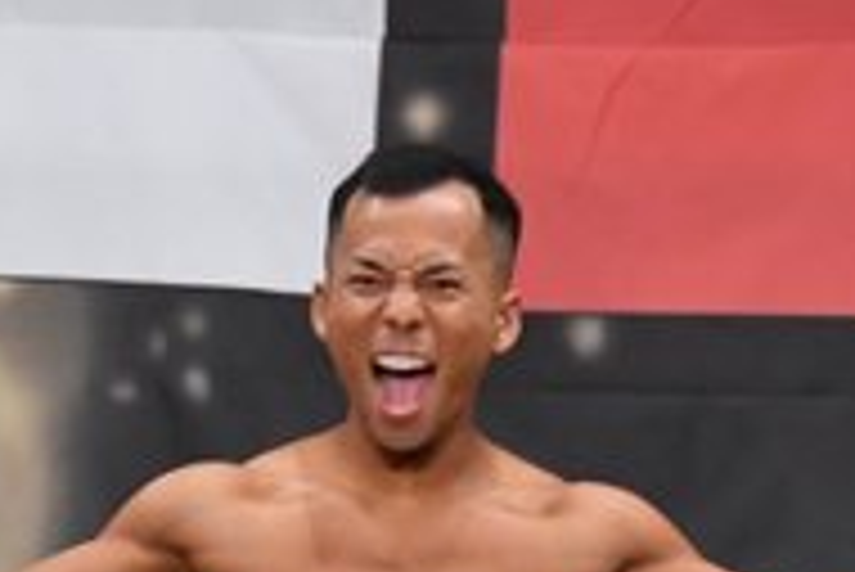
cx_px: -286
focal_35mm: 761
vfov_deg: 1.8
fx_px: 18087
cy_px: 928
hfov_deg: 2.7
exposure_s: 1/400
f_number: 5.6
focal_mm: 125
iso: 5000
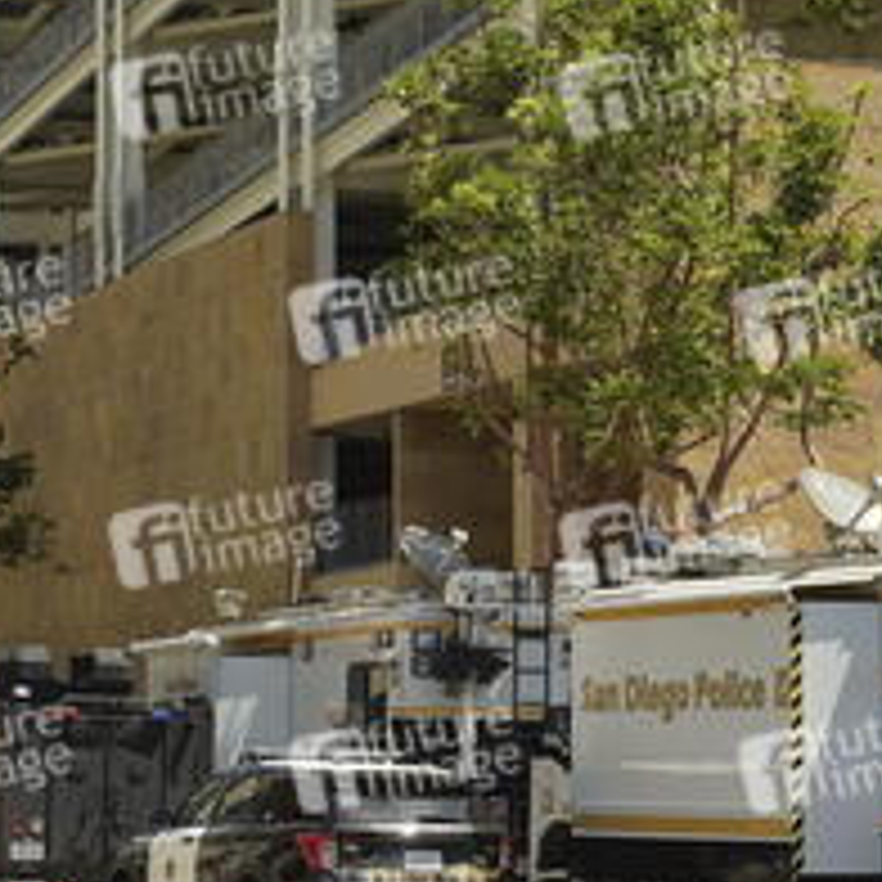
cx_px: 734
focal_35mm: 109
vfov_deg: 15.9
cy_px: 648
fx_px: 3142
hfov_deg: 15.8
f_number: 11
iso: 160
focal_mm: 56
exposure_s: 1/250
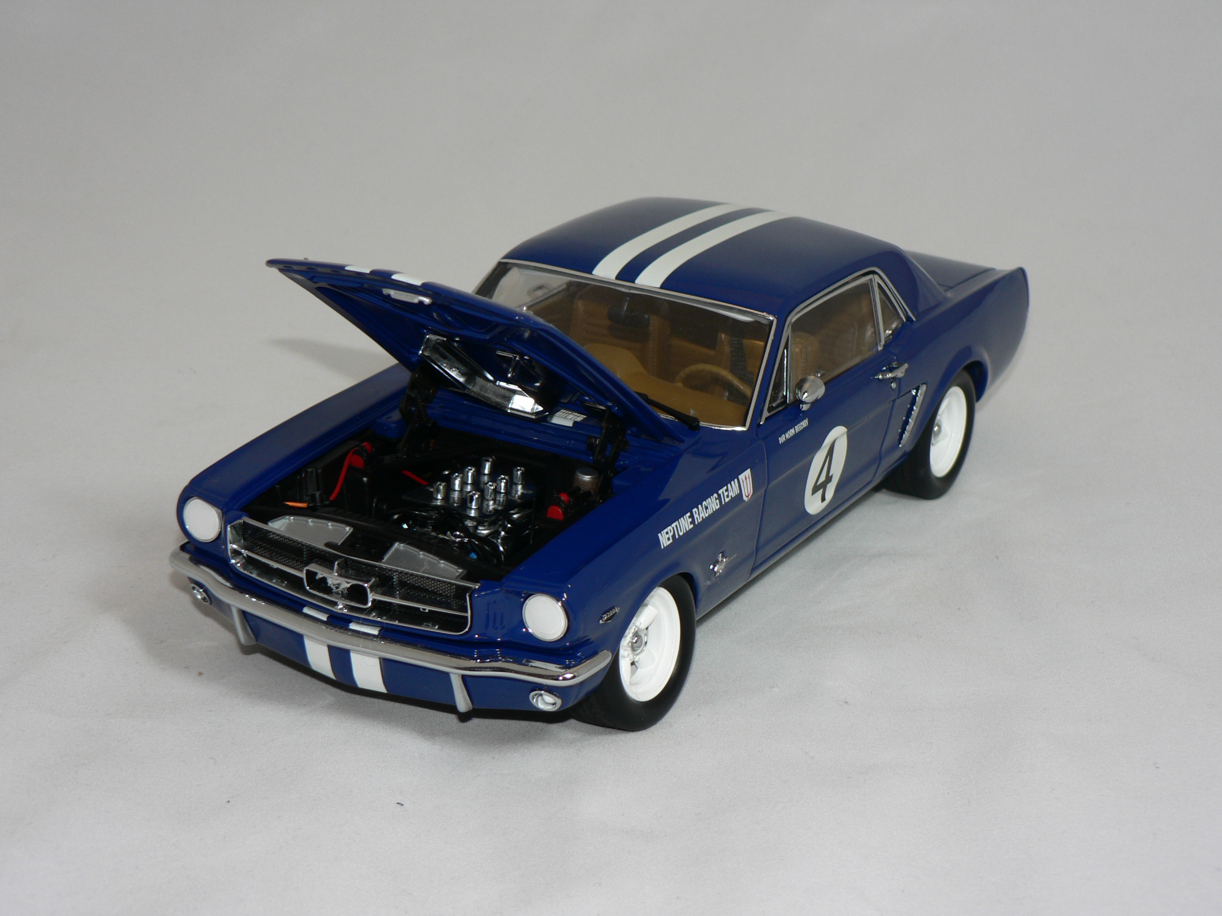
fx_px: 2471
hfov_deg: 27.8
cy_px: 458
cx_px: 611
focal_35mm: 70
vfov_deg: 21.0
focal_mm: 11.6
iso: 80
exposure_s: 1/60
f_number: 3.2
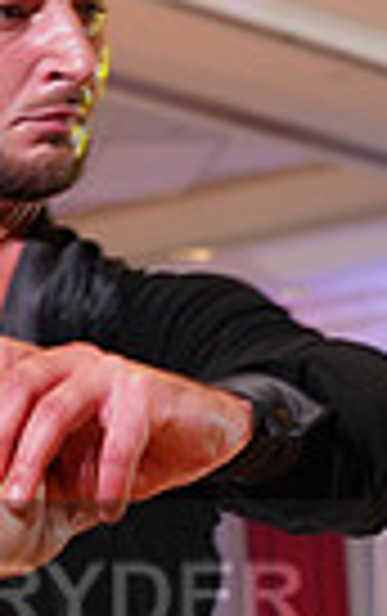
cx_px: -245
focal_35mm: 233
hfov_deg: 5.6
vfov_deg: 8.9
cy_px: 652
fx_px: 3920
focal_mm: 54
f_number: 5
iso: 1600
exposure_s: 1/160
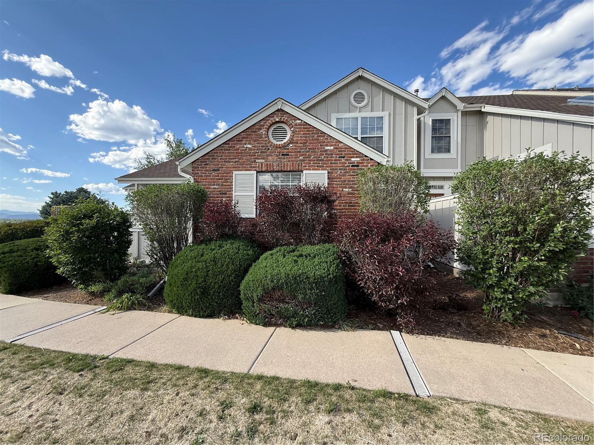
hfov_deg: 102.1
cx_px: 297
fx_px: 240
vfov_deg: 85.7
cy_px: 222
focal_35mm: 14
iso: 64
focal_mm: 2.22
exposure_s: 1/433
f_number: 2.2
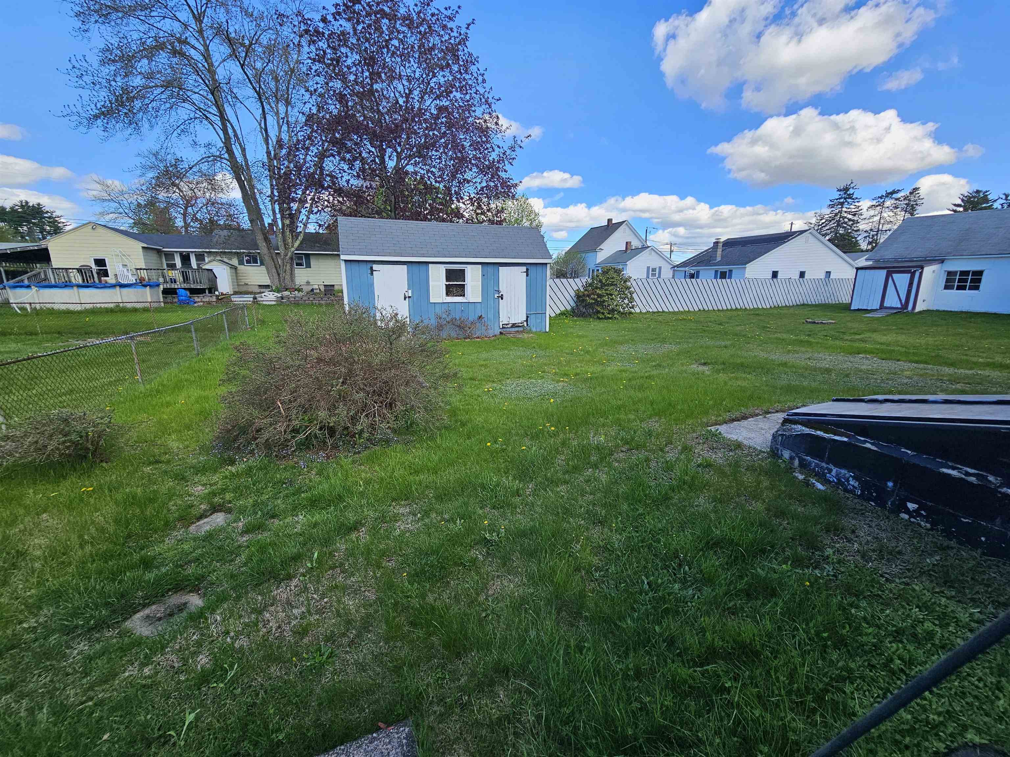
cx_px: 505
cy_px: 378
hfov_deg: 106.2
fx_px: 379
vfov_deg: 89.9
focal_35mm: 13
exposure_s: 1/909
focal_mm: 2.2
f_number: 2.2
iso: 50
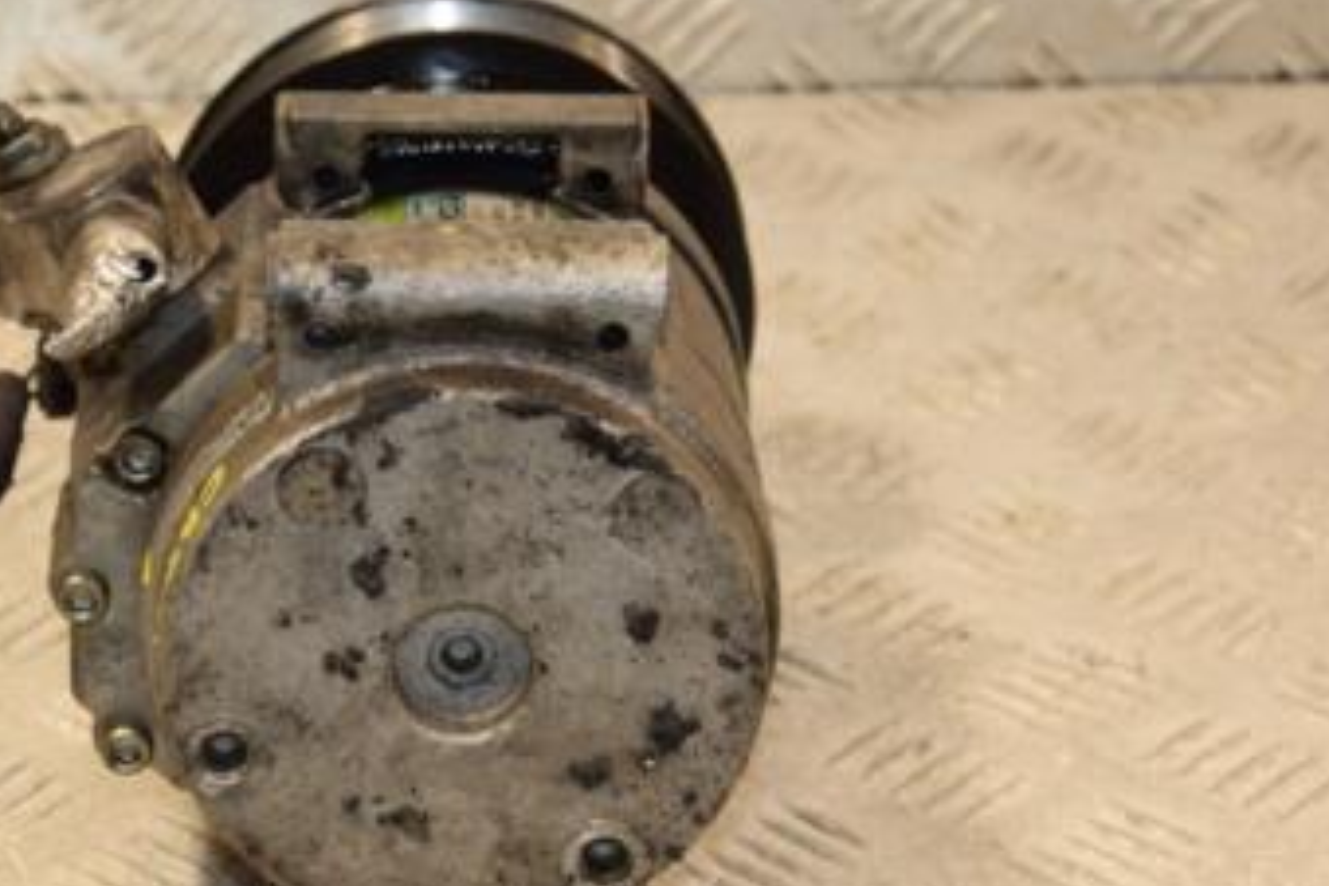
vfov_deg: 9.9
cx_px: 388
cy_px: 506
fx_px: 5094
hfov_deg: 14.8
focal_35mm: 138
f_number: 5.6
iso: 800
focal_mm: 52
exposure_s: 1/200
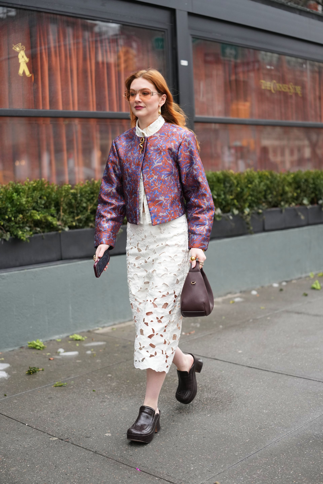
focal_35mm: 50
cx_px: 162
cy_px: 242
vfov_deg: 39.6
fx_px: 673
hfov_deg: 27.0
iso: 640
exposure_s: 1/1000
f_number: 2
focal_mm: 50
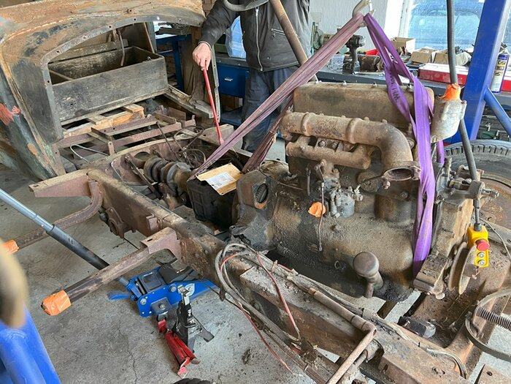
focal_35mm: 26
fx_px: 384
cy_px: 192
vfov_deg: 53.1
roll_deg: +2.9
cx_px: 256
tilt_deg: -29.4
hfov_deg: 67.3
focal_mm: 5.7
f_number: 1.5
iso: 200
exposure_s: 1/60
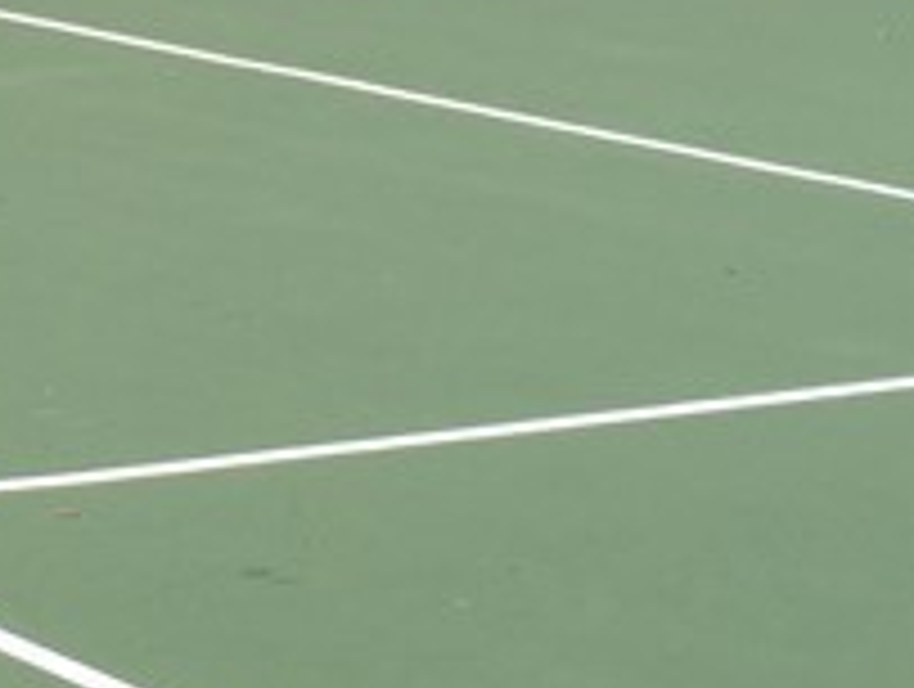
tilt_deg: -5.3
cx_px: -423
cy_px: -130
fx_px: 3862
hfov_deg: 12.8
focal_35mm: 146
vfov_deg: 10.0
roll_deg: -0.9
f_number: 2.2
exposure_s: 1/1582
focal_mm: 4.15
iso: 32
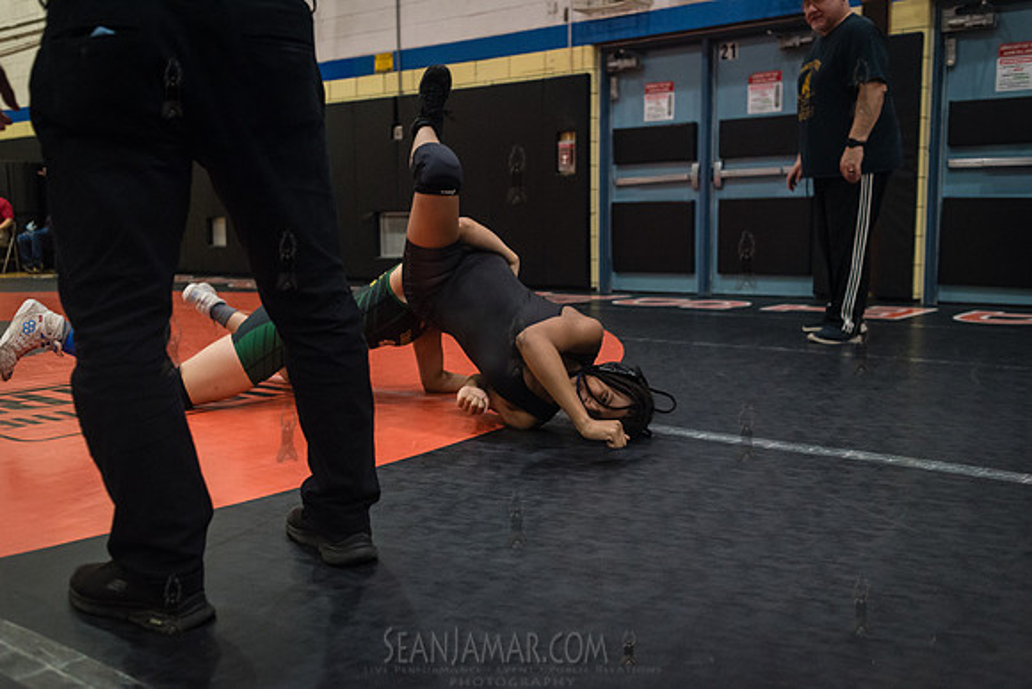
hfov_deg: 54.4
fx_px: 1004
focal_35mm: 35
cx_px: 516
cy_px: 344
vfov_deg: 37.9
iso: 5000
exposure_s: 1/400
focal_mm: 35
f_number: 3.2
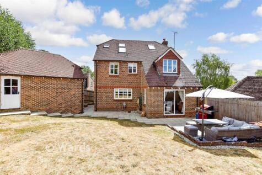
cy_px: 88
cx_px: 131
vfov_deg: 51.3
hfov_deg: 71.5
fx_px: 182
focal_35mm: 25
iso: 320
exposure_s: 1/800
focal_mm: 17
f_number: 8
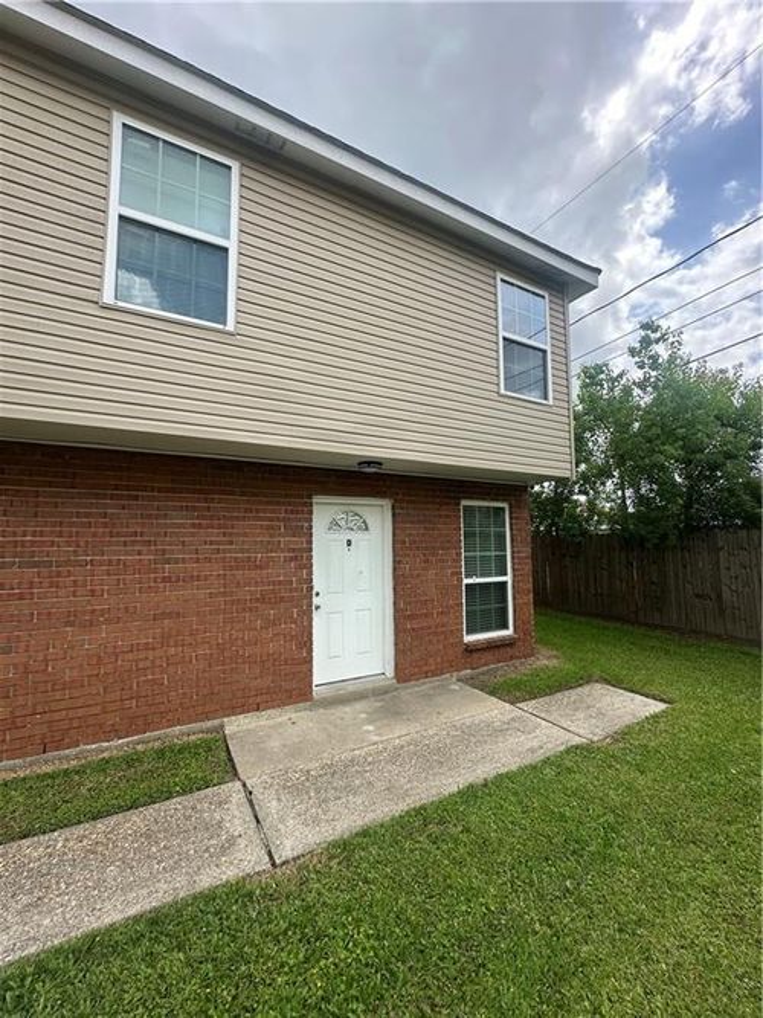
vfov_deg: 102.1
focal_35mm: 14
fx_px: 412
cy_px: 509
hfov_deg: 85.7
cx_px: 382
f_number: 2.2
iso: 40
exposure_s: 1/612
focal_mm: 2.22
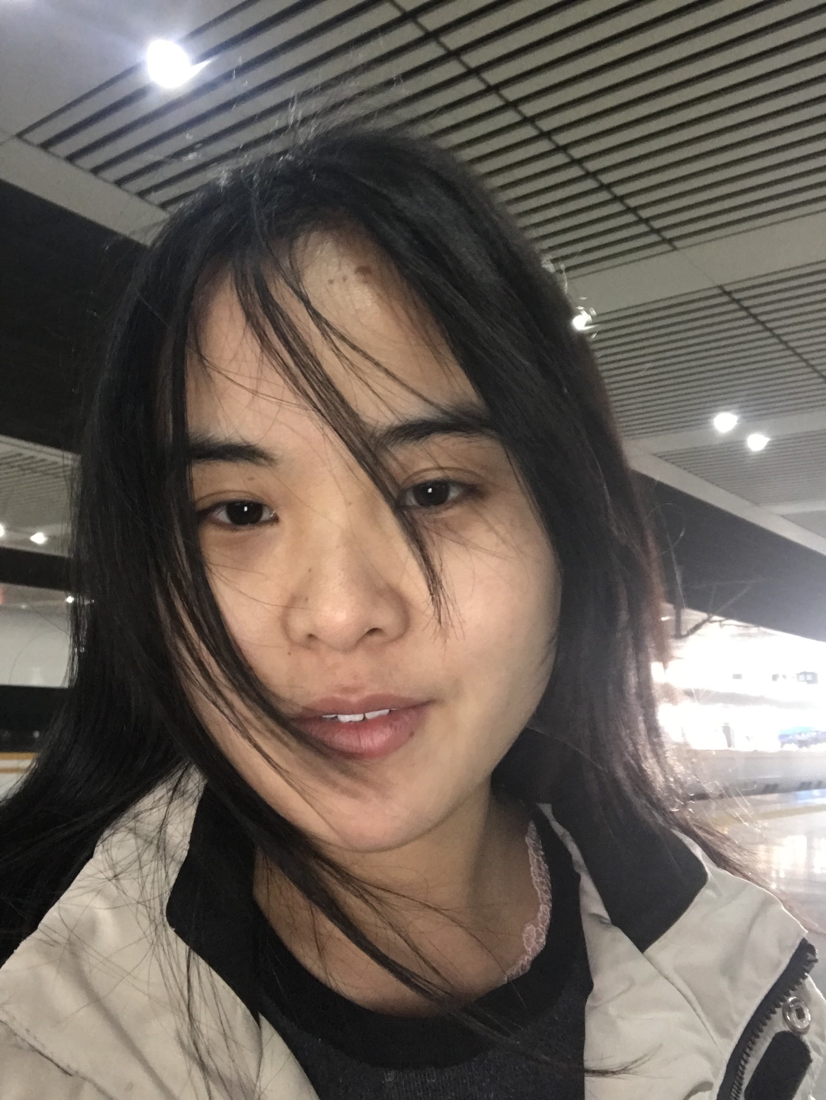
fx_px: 1017
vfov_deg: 56.8
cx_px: 413
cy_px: 550
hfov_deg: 44.2
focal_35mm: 32
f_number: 2.2
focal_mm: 2.87
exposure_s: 1/20
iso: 200
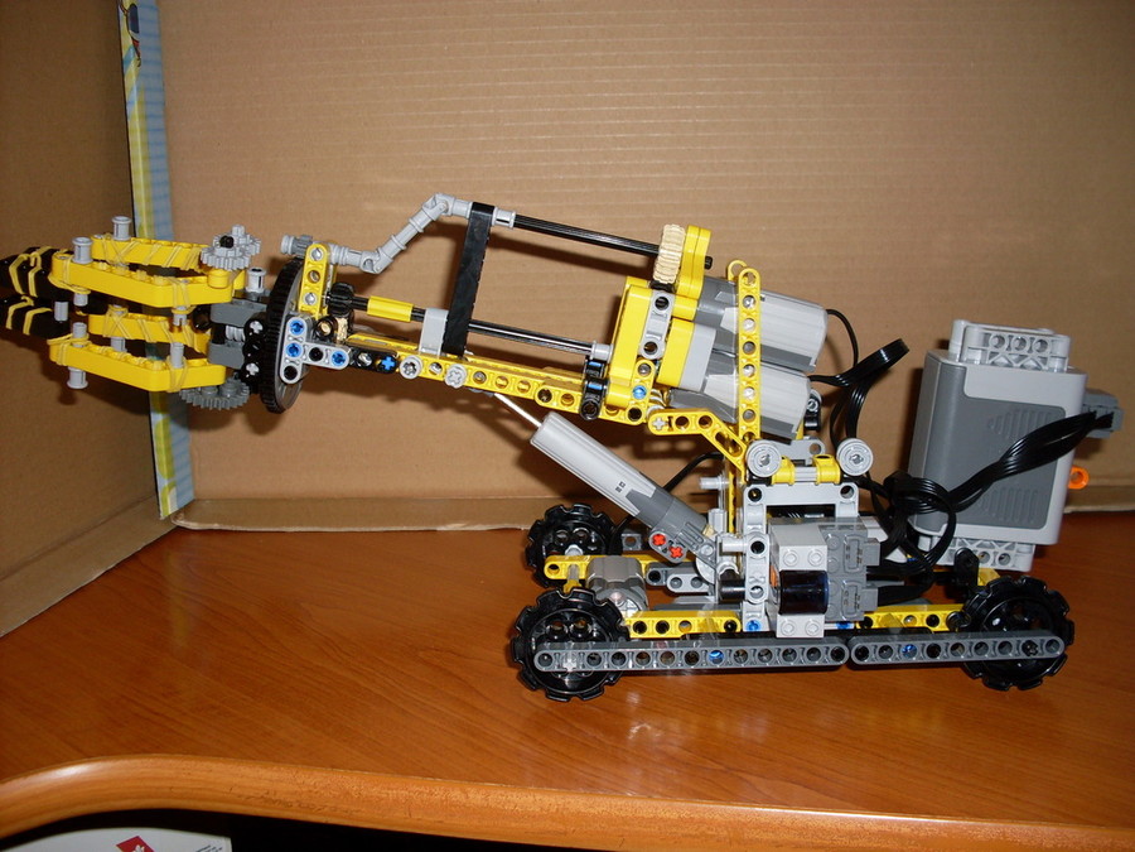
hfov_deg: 49.0
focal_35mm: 38
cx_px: 568
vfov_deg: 37.7
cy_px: 426
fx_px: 1246
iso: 100
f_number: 2.8
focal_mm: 6.3
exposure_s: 1/45
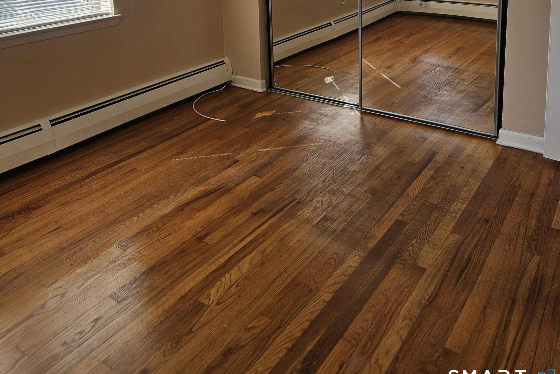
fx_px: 498
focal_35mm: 32
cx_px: 281
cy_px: 16
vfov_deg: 37.5
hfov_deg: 58.7
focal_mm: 5.4
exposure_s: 1/140
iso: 25
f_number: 1.8
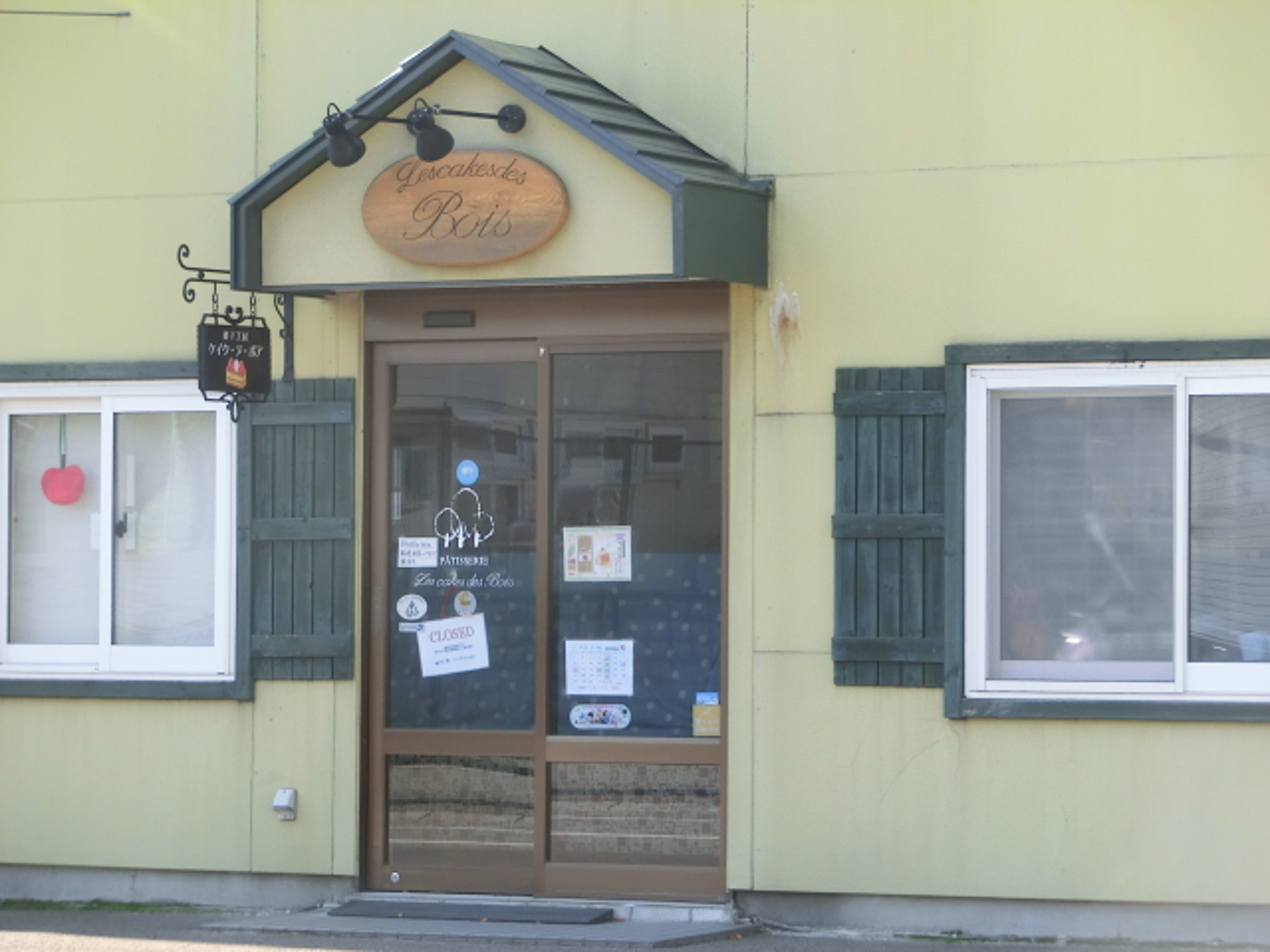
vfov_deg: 8.9
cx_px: 635
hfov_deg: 11.9
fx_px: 6090
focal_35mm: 166
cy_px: 476
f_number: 5.9
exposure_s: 1/80
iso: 80
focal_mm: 29.44
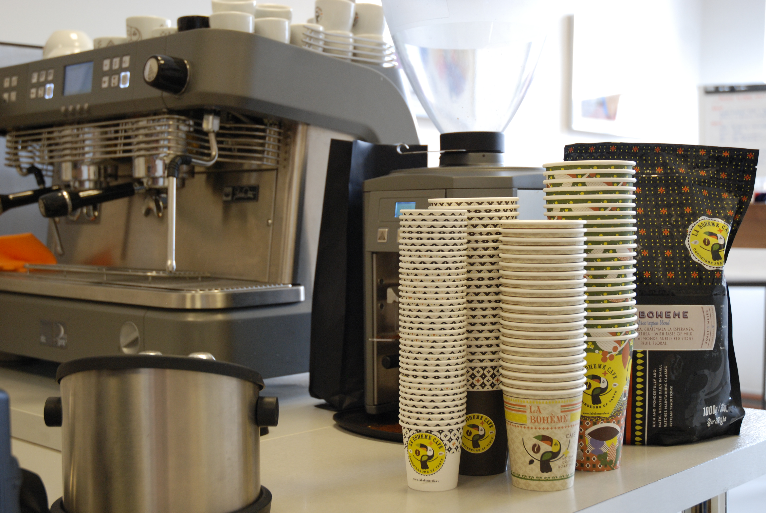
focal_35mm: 51
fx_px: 1086
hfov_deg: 38.8
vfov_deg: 26.6
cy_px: 256
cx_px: 383
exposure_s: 1/20
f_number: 4.2
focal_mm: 34
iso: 400
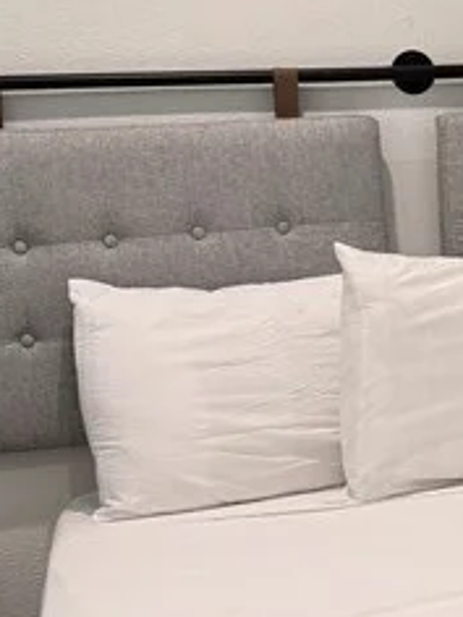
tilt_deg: -9.2
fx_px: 1855
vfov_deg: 18.9
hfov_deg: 13.2
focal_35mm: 104
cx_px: 748
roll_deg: +2.7
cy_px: 358
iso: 125
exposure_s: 1/120
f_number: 1.78
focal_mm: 6.76
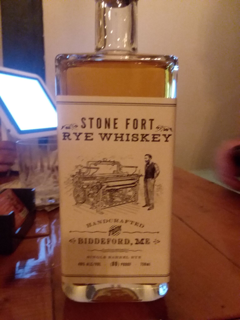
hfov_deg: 48.2
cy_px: 160
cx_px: 120
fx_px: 268
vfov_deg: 61.7
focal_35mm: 29
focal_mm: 2.47
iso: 400
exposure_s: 1/17
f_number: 1.9
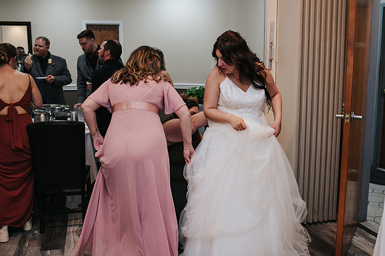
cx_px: 205
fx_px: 399
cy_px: 128
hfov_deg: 51.5
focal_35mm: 37
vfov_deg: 35.6
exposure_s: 1/200
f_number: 3.2
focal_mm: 35
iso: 800
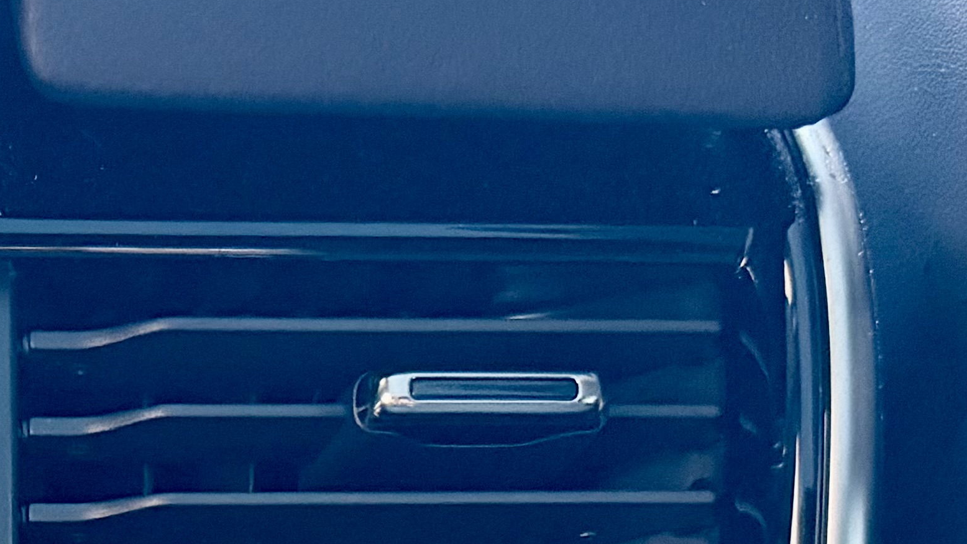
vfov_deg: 11.6
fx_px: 2461
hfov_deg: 20.8
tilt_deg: -42.0
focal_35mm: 96
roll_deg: -1.7
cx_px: -171
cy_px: 994
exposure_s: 1/40
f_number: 1.78
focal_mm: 6.76
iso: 1000
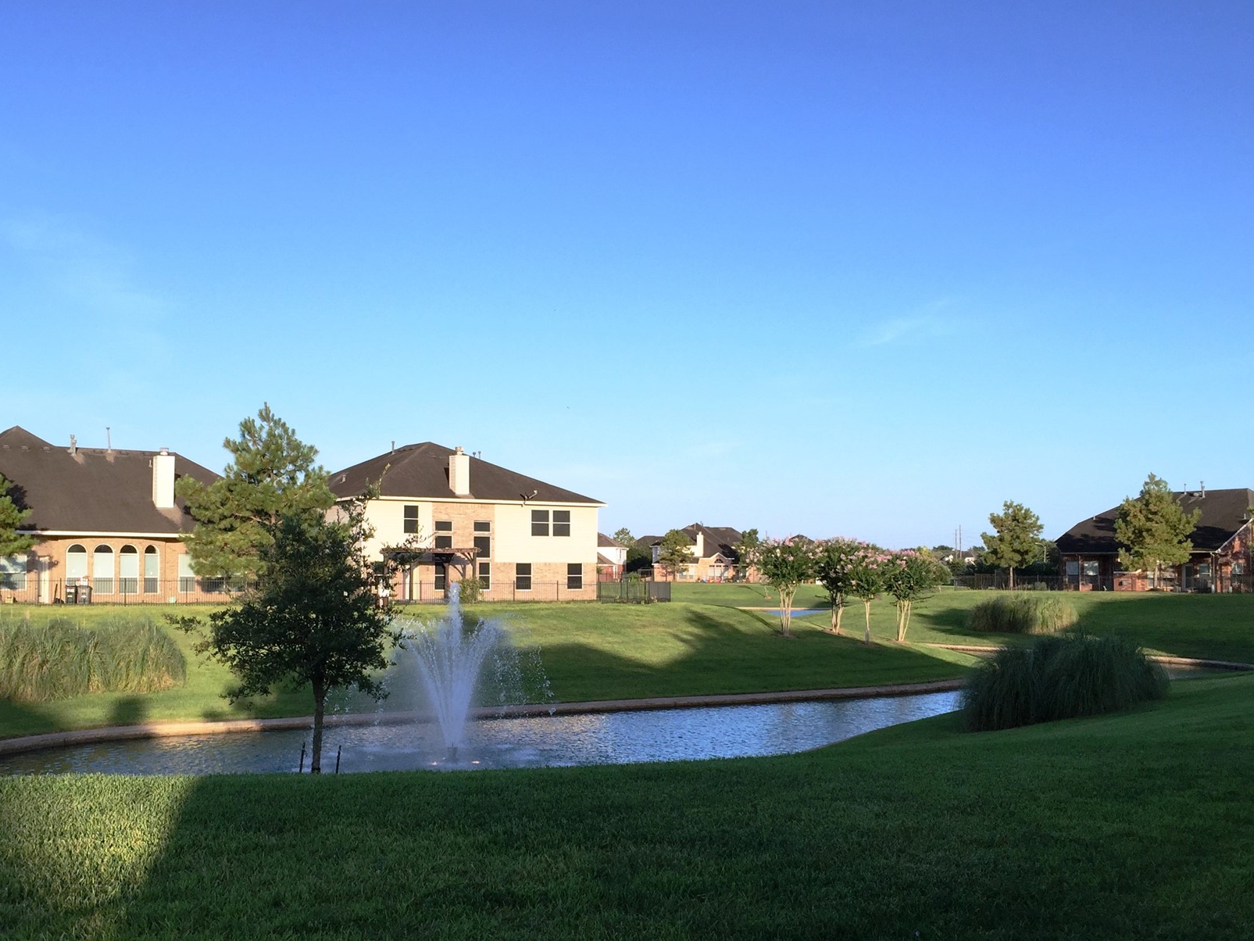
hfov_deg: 50.0
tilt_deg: +0.6
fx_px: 1340
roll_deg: -1.7
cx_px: 559
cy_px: 567
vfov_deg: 38.5
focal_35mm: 37
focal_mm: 4.15
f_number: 2.2
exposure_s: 1/1041
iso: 32
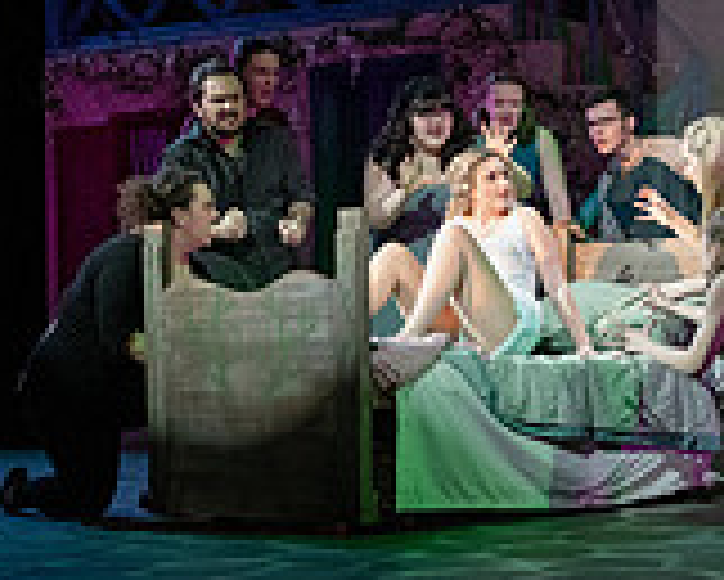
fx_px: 2101
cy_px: 330
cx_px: 522
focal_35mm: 98
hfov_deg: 19.4
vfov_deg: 15.7
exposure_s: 1/320
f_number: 3.5
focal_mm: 29
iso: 5000
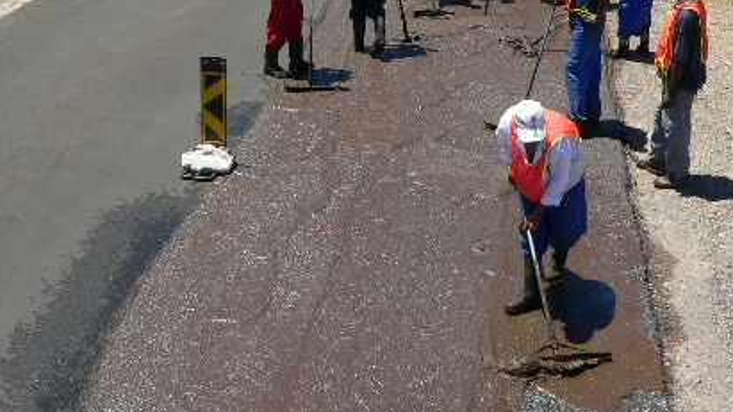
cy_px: -5
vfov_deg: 19.1
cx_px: 426
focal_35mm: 61
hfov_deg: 34.3
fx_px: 1185
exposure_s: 1/500
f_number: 4.6
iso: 80
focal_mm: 6
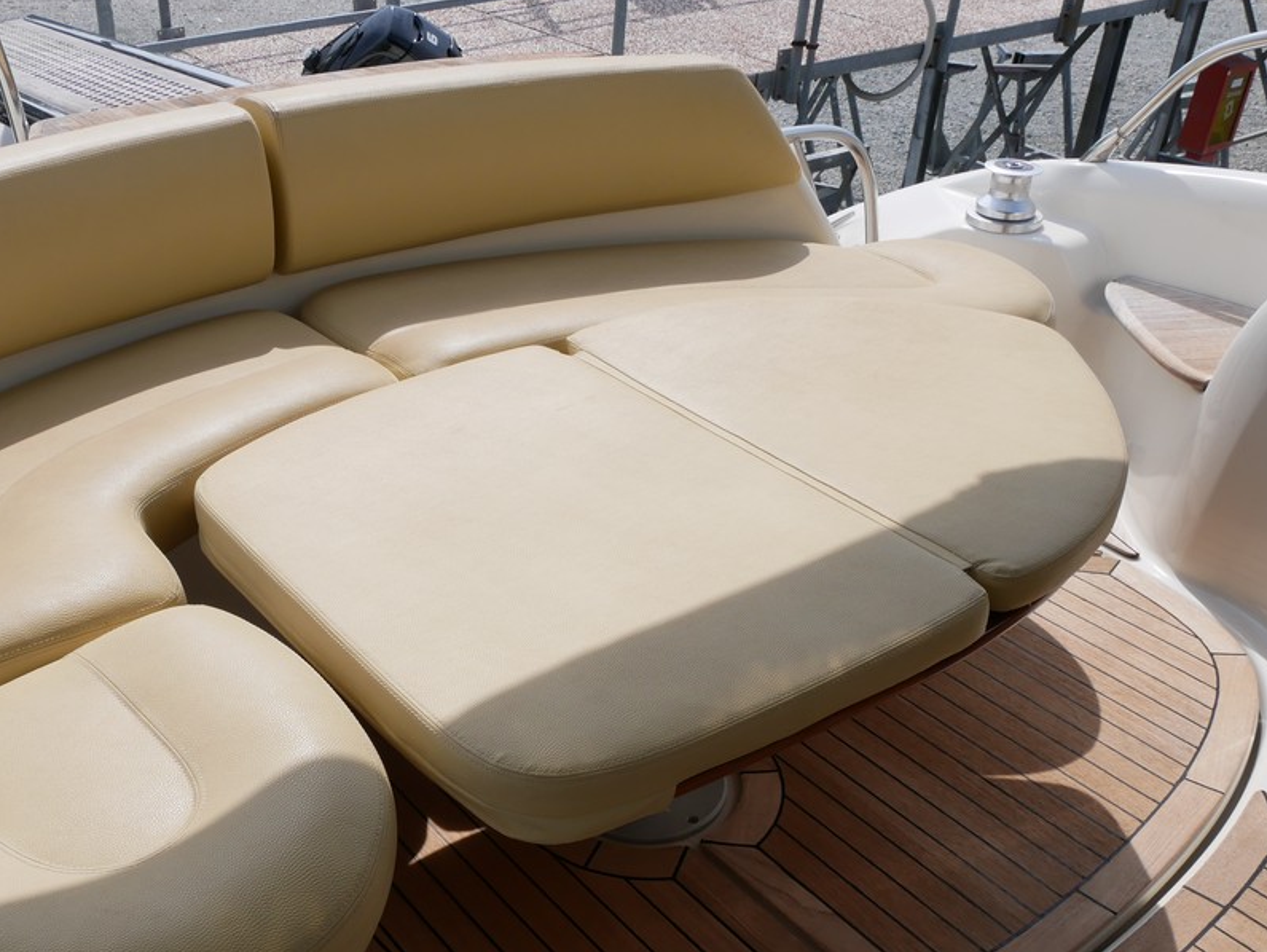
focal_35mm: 36
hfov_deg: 50.7
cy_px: 647
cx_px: 465
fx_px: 1318
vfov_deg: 39.1
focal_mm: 12
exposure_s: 1/640
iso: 200
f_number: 8
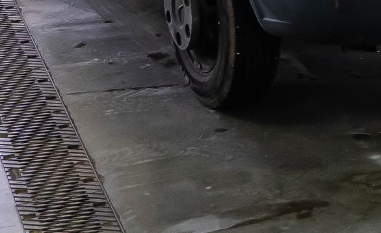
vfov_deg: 7.1
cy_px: -445
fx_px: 1703
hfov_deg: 12.0
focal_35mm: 165
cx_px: 630
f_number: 4
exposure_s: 1/160
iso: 2500
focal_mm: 24
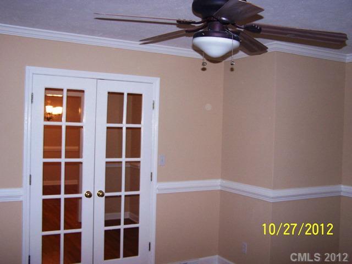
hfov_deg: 49.0
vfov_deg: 37.7
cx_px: 176
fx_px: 386
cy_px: 132
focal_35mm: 38
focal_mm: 6.3
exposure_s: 1/60
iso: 140
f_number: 2.8
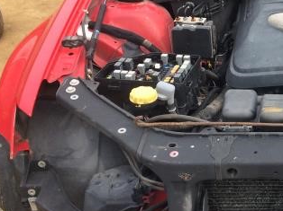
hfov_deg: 24.0
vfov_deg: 19.8
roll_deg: -1.0
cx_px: 337
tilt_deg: -25.3
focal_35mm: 74
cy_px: 75
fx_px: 605
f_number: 2.2
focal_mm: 4.15
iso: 32
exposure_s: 1/513
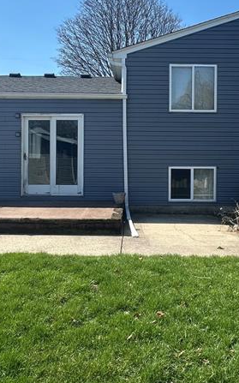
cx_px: 139
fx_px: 355
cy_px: 157
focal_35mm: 34
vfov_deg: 56.4
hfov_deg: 37.1
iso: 50
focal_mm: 2.22
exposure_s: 1/1182
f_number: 2.2
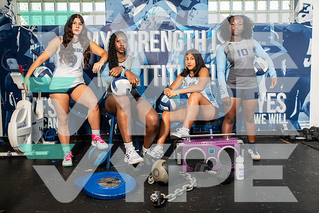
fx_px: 319
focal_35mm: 36
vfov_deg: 36.9
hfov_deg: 53.1
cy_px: 106
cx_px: 160
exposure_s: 1/250
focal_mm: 36
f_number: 7.1
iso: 250
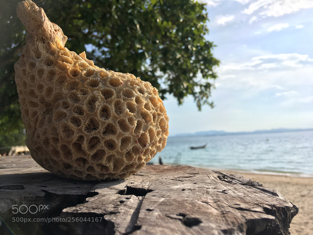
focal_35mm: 29
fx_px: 262
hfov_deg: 61.7
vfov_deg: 48.2
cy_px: 118
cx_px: 156
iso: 25
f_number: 2.2
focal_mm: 4.15
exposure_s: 1/1350
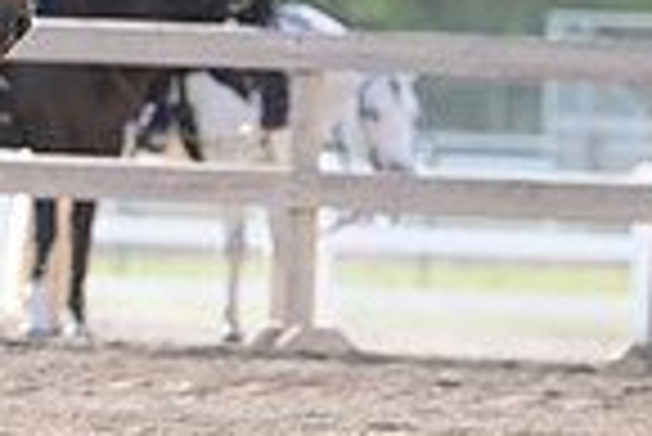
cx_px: -621
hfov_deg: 2.6
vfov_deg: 1.7
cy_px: -88
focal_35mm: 799
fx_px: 14485
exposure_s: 1/2000
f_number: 5
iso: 1000
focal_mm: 200
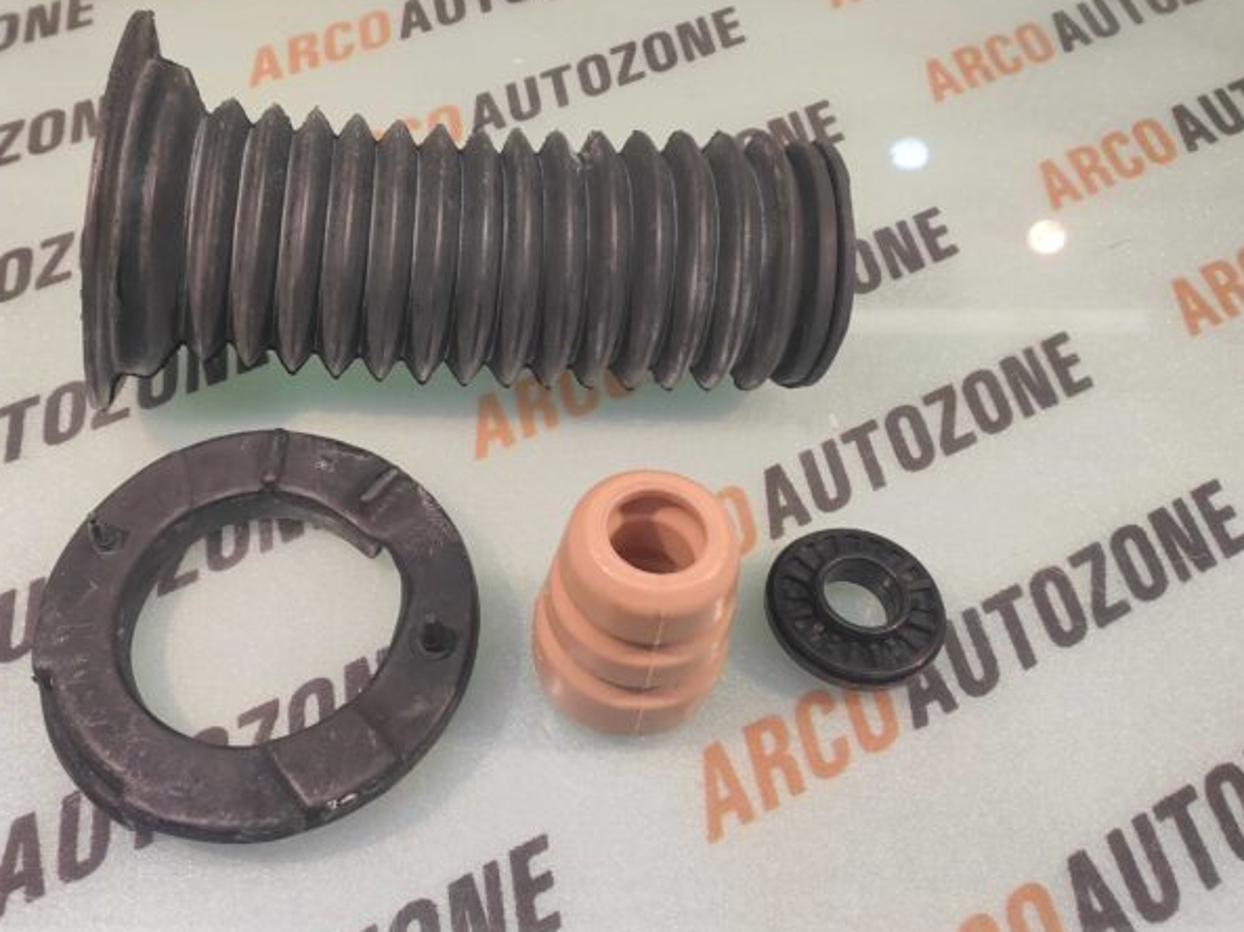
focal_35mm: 22
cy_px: 440
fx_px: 790
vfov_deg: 61.0
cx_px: 443
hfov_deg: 74.7
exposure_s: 1/33
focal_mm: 4.74
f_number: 1.79
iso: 161
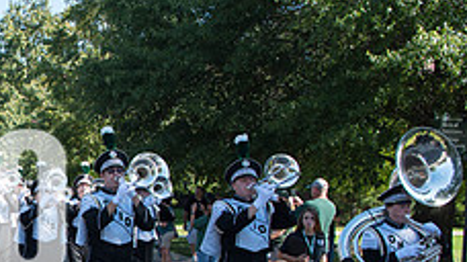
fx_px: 792
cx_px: -88
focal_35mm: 64
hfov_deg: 28.7
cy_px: 226
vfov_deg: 18.5
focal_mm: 24
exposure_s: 1/500
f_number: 5.6
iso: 200
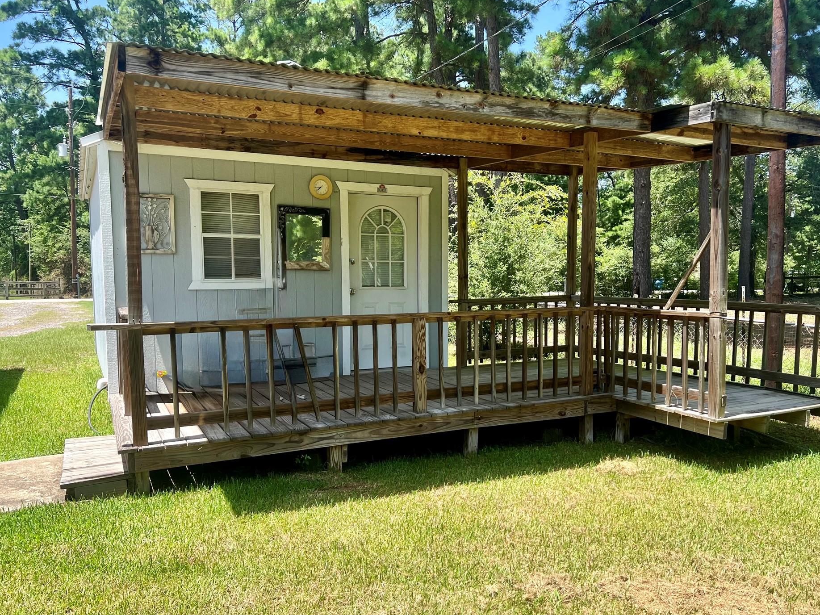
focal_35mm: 29
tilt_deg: -6.0
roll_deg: +1.1
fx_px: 687
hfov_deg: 61.6
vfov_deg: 48.2
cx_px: 436
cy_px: 330
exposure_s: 1/1124
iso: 50
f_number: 1.5
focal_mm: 5.7
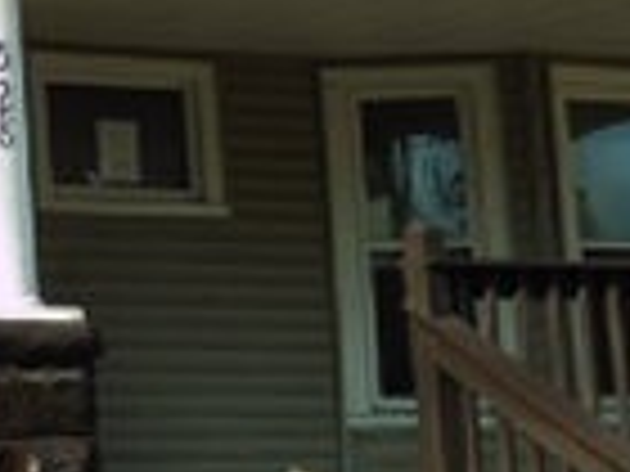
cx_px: -626
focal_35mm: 110
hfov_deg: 14.7
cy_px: 130
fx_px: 2002
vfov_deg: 13.4
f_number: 4
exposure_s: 1/200
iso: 100
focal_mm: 4.3
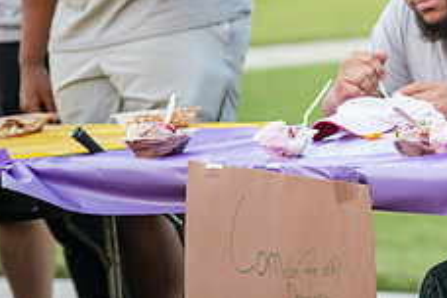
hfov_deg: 4.4
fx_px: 5835
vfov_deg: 2.9
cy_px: -32
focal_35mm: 470
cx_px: 537
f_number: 3.2
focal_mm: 185
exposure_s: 1/320
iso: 1000
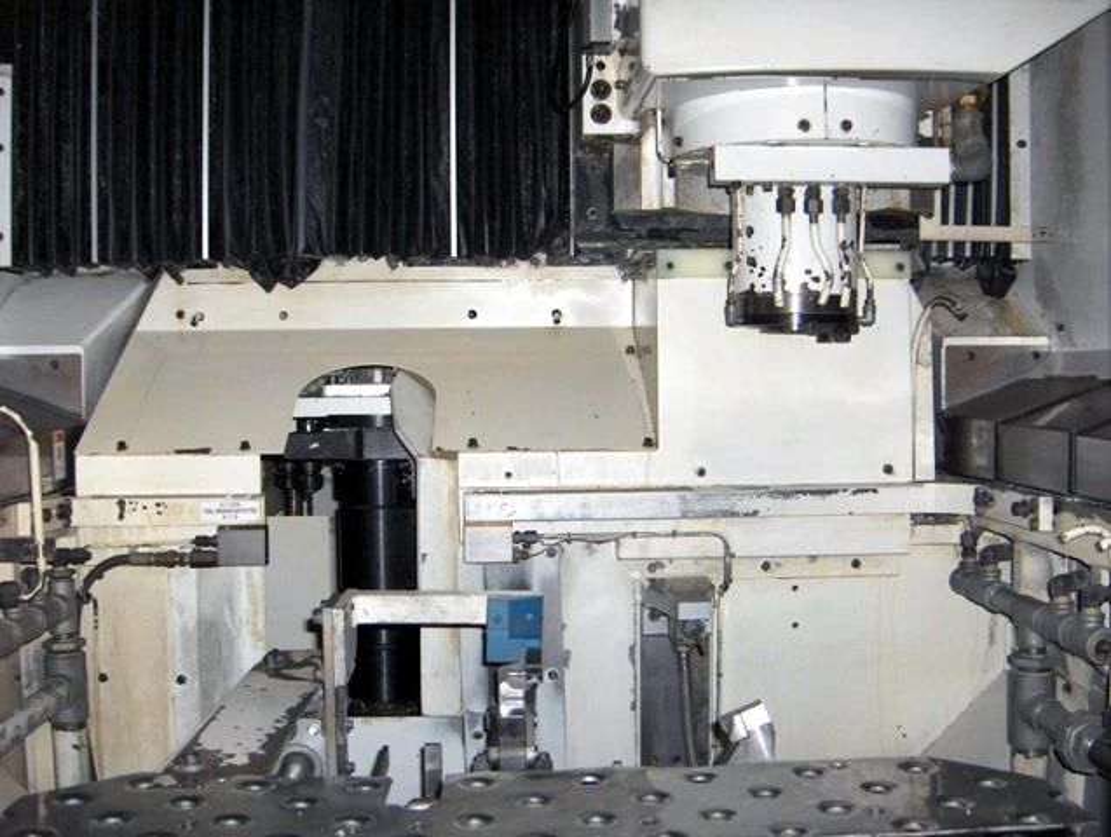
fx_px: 1254
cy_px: 418
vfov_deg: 36.9
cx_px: 556
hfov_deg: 47.8
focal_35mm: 39
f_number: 2.8
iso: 100
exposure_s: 1/60
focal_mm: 8
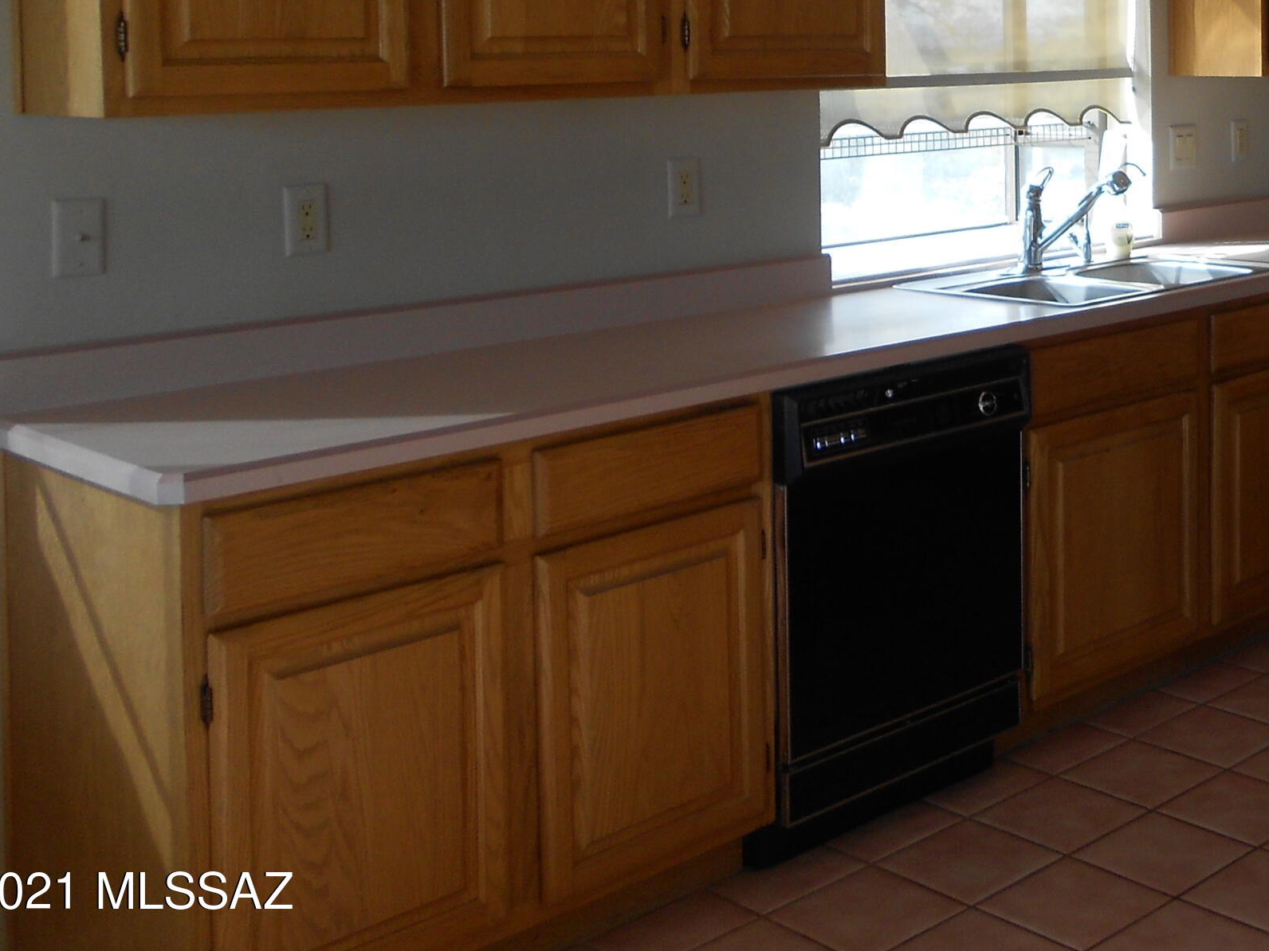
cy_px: 77
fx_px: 1796
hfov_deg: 36.7
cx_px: 1123
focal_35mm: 49
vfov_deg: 28.4
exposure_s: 1/80
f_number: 3.2
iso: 80
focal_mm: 4.6
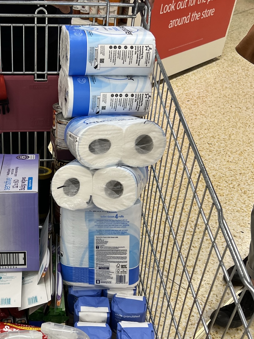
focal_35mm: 45
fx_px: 440
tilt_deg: -38.1
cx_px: 47
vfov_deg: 41.9
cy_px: 203
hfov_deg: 31.3
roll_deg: -1.3
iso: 125
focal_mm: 5.7
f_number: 1.5
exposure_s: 1/100
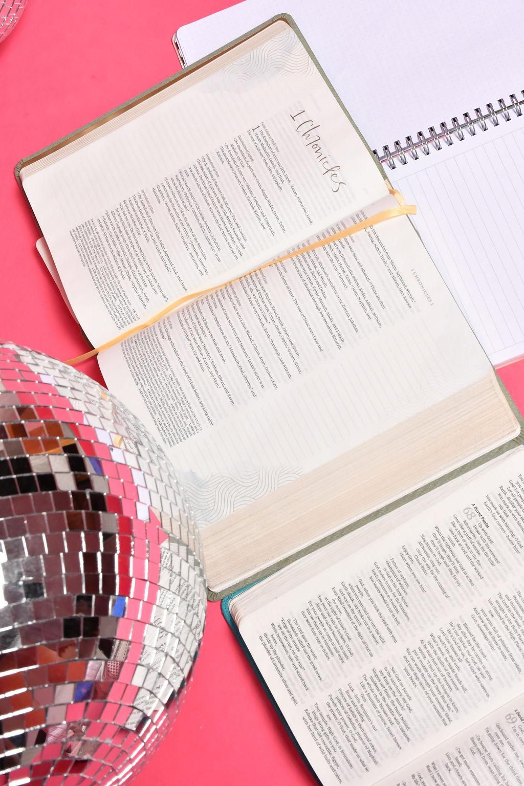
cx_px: 262
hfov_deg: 26.0
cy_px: 393
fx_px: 1135
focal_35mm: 52
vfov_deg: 38.2
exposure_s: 1/60
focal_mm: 35
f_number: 11
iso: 1600
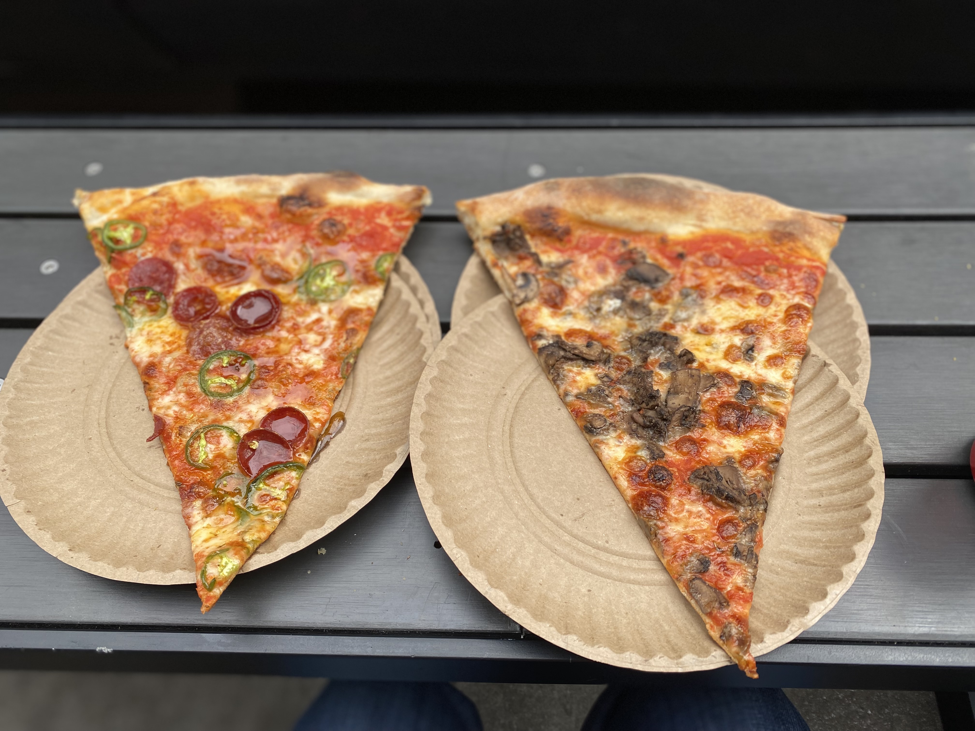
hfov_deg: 67.3
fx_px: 732
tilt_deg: -62.7
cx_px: 488
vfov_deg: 53.1
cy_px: 366
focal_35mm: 26
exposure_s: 1/673
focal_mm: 4.25
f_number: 1.8
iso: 32
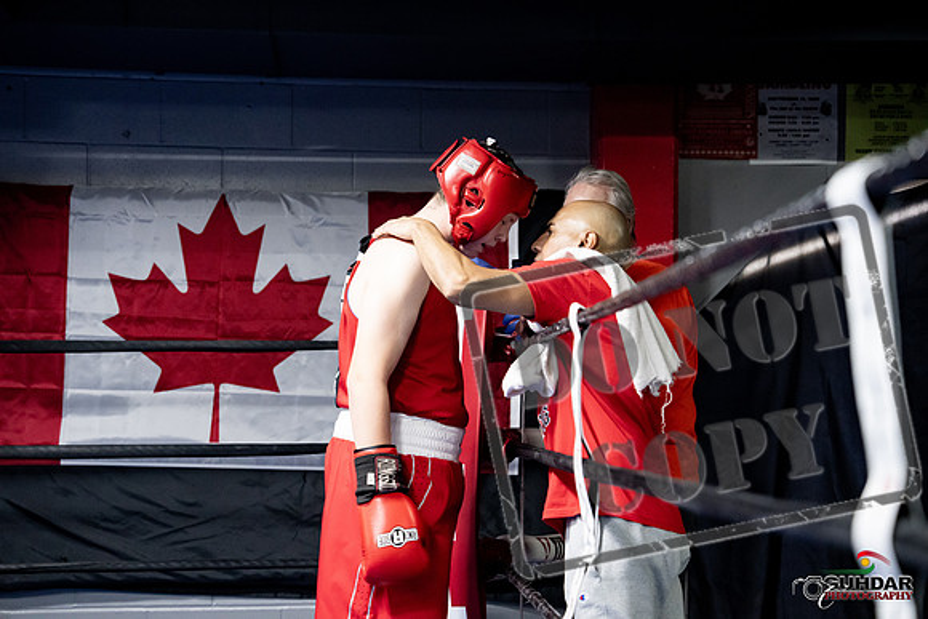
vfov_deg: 19.5
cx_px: 464
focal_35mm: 70
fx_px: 1805
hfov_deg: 28.8
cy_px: 310
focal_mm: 70
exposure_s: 1/1000
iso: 8000
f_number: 2.8
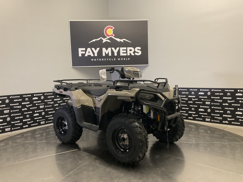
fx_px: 204
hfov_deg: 61.7
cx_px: 122
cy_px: 91
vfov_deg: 48.2
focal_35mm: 29
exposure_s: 1/60
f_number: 1.8
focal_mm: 3
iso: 200
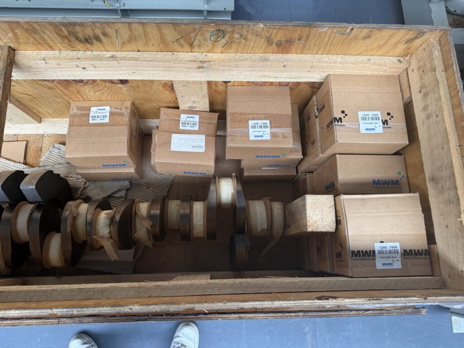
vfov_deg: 56.8
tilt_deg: -76.1
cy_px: 174
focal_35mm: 24
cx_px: 232
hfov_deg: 71.6
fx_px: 322
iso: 160
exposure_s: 1/121
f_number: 1.78
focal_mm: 6.76
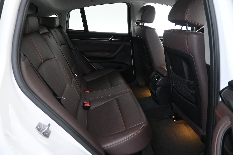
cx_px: 116
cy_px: 78
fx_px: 155
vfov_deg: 53.1
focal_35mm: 24
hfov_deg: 73.7
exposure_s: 1/40
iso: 4000
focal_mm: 16
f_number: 3.5
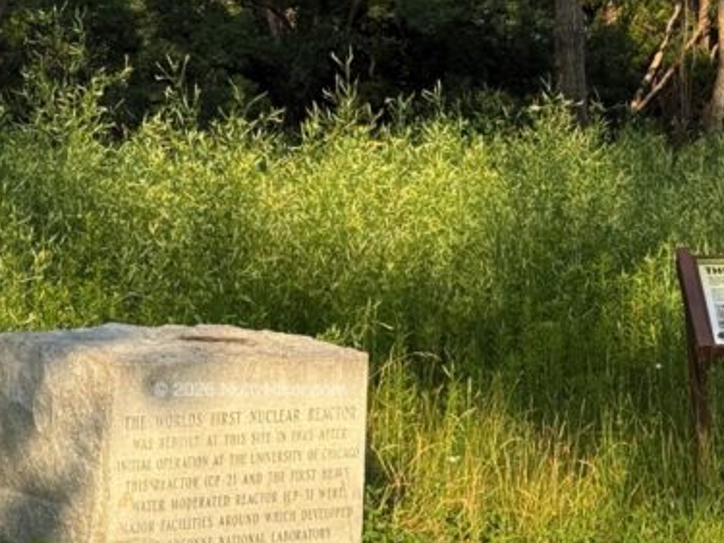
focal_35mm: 131
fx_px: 2739
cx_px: 564
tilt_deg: -1.2
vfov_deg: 11.3
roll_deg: +0.1
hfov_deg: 15.0
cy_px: 240
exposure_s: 1/1429
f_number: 1.78
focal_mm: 6.76
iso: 64
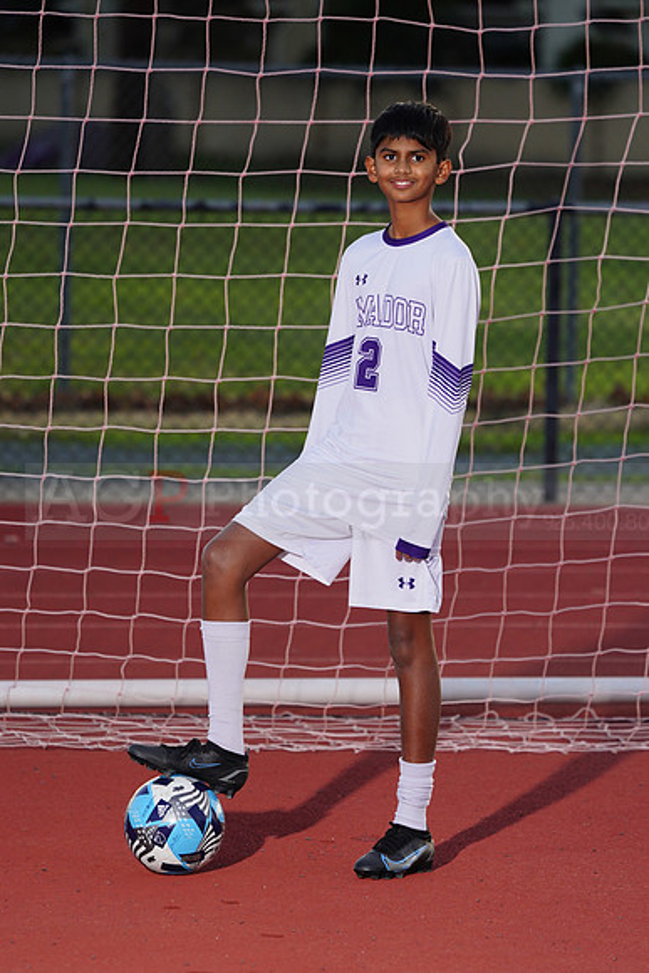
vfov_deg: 8.1
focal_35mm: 253
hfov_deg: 5.4
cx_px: 324
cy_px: 486
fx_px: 6837
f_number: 5.6
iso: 320
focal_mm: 253
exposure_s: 1/250
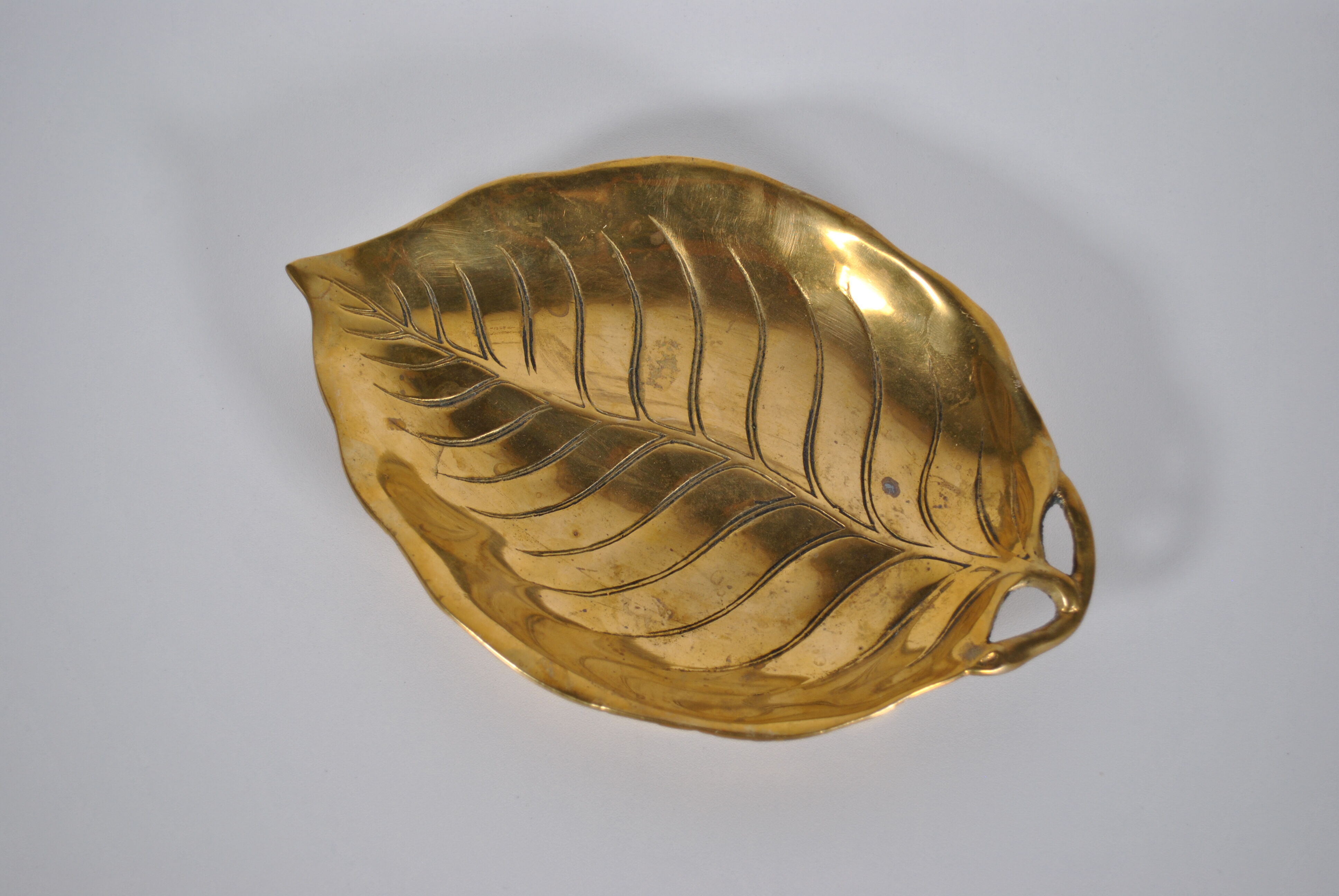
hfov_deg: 41.1
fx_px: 1787
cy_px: 448
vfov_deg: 28.2
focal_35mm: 48
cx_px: 670
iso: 200
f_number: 4.8
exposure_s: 1/100
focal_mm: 32
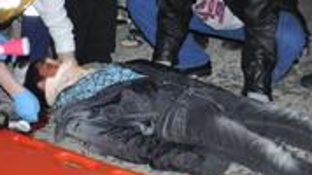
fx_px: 587
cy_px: -4
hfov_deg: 29.7
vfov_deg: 16.6
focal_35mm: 71
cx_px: 135
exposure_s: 1/60
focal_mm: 18
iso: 800
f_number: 3.5
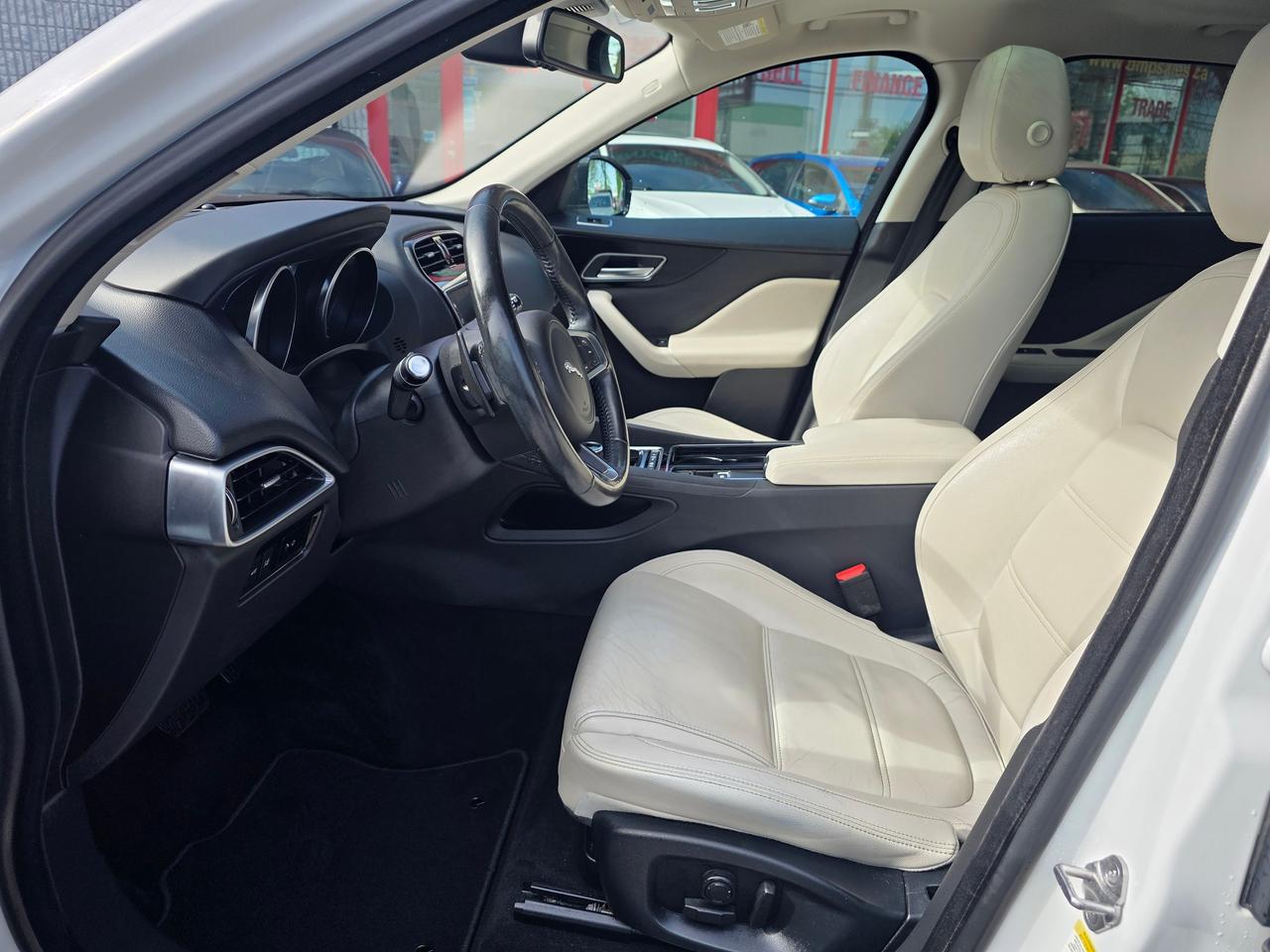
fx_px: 844
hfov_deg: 73.9
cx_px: 635
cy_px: 476
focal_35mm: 23
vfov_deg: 58.9
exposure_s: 1/2169
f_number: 1.7
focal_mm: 6.3
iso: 80
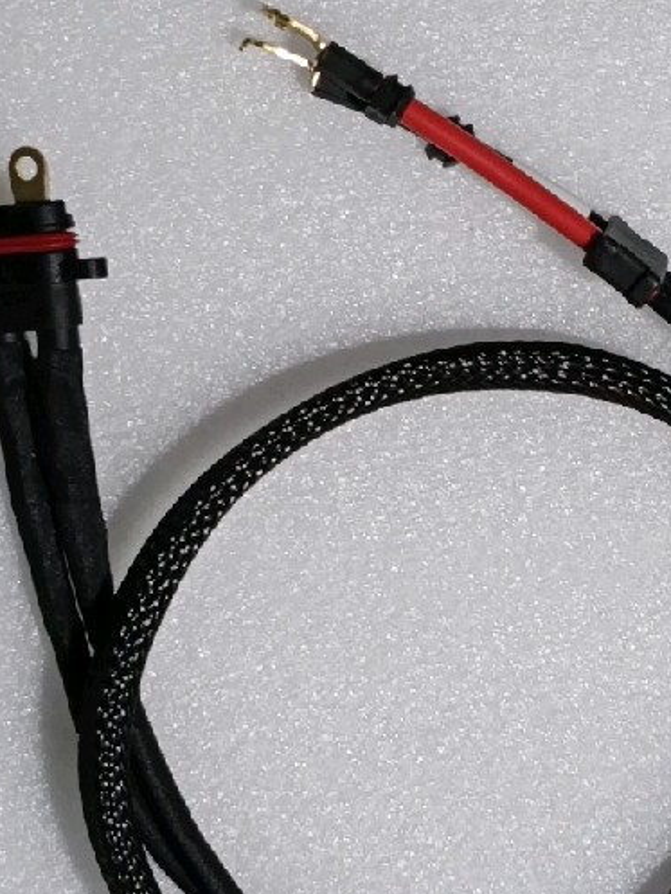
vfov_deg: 17.7
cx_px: 464
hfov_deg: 13.3
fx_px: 2868
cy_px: 558
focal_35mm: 111
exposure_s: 1/30
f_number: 1.8
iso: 160
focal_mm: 3.98
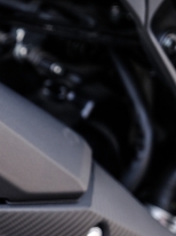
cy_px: 123
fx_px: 2228
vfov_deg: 6.0
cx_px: -133
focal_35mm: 328
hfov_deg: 4.5
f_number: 2.8
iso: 320
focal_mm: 55
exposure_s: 1/200
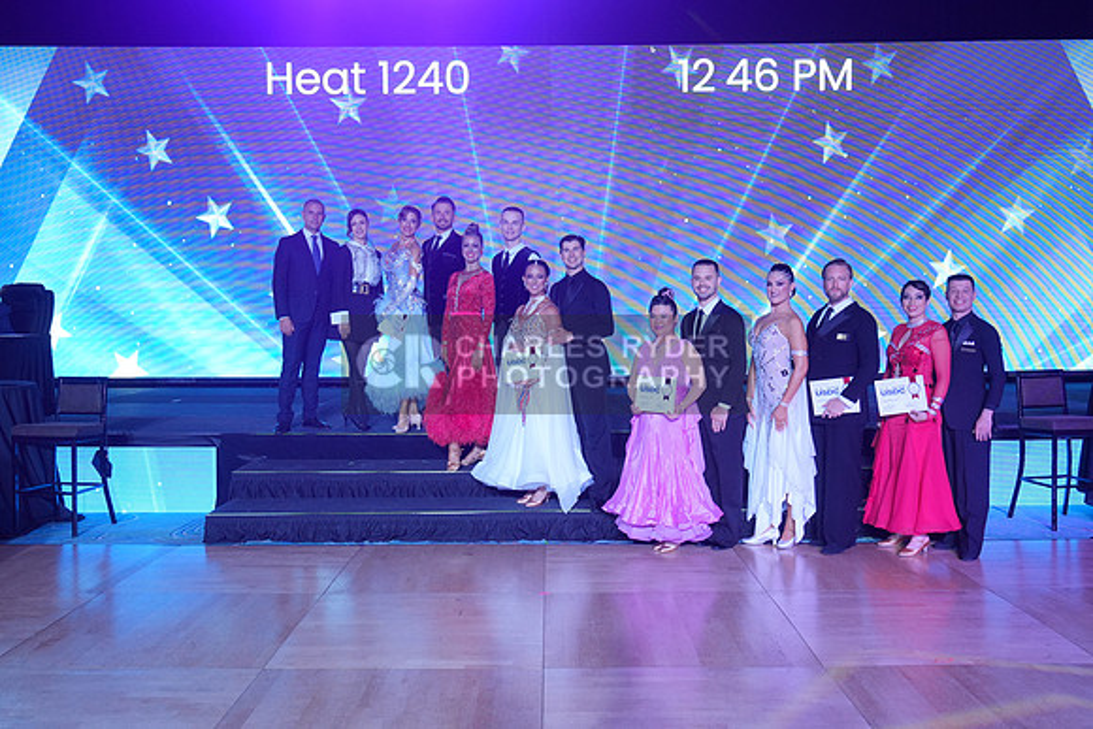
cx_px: 546
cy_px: 364
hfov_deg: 55.8
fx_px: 1032
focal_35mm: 34
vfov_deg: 38.9
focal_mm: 34
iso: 2000
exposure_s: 1/200
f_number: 7.1
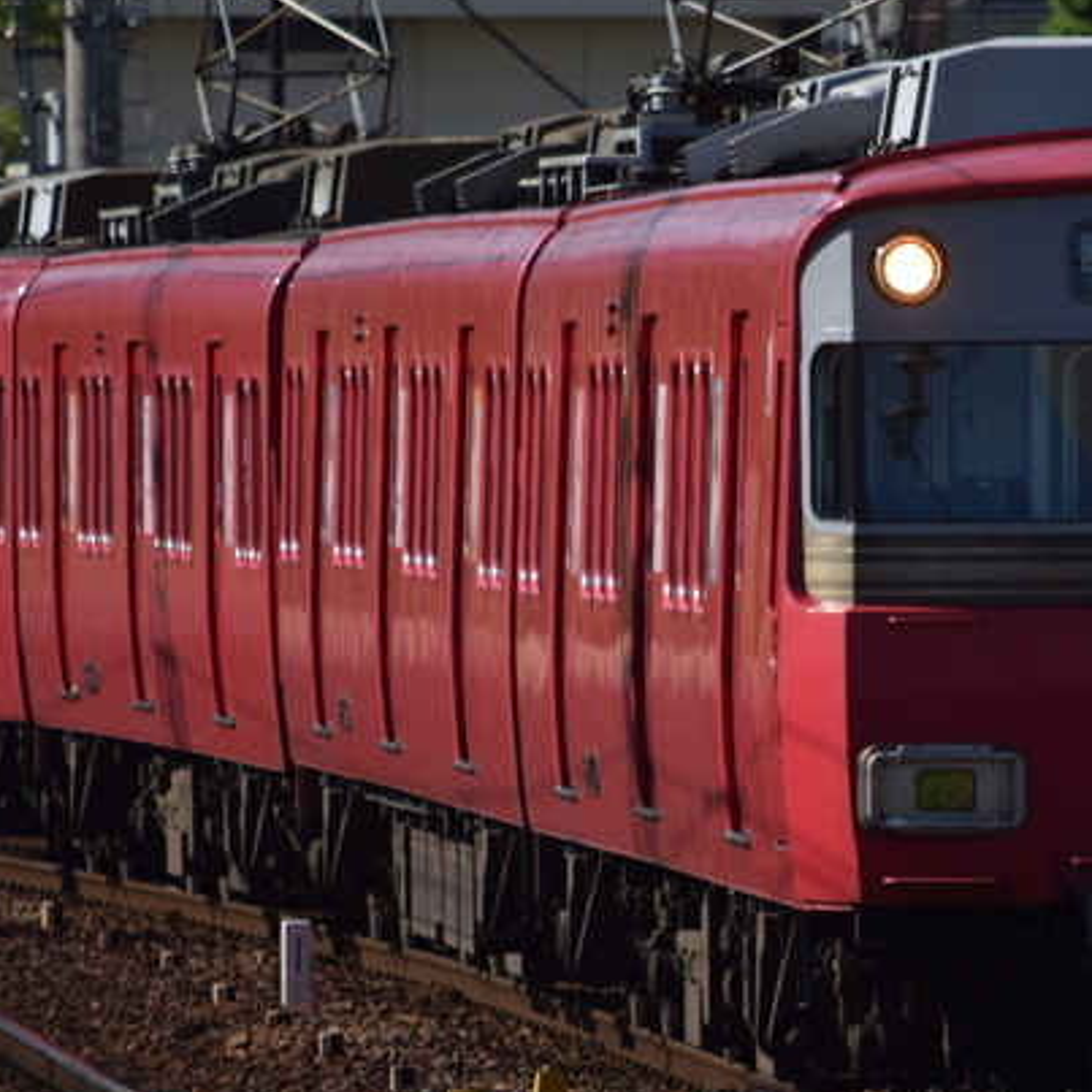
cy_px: 512
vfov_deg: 2.3
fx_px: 27125
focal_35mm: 760
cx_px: 669
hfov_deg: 2.3
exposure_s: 1/800
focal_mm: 300
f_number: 5.6
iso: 100
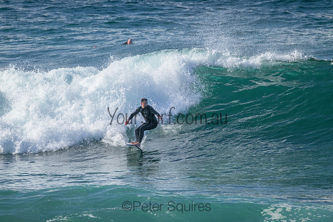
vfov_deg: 1.7
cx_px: 166
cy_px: 111
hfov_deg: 2.6
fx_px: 7401
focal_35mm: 800
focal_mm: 800
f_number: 11
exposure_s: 1/1600
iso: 1800
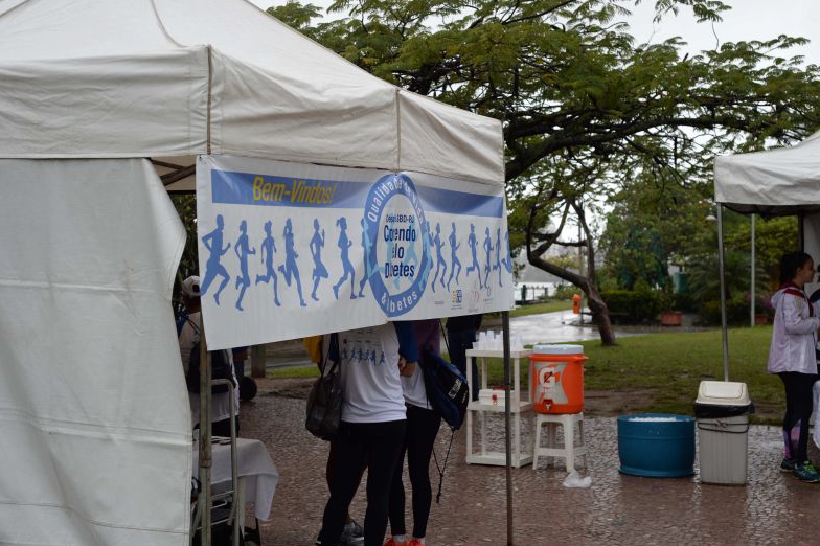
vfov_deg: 26.5
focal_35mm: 51
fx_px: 1161
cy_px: 269
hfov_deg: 38.9
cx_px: 409
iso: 400
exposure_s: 1/125
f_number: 4.5
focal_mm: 50
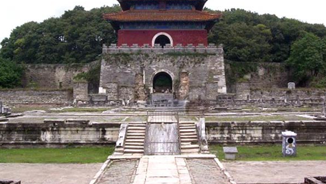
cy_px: 72
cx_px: 163
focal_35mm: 56
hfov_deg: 37.2
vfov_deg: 21.4
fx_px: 484
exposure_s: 1/750
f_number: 5.6
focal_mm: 6.3
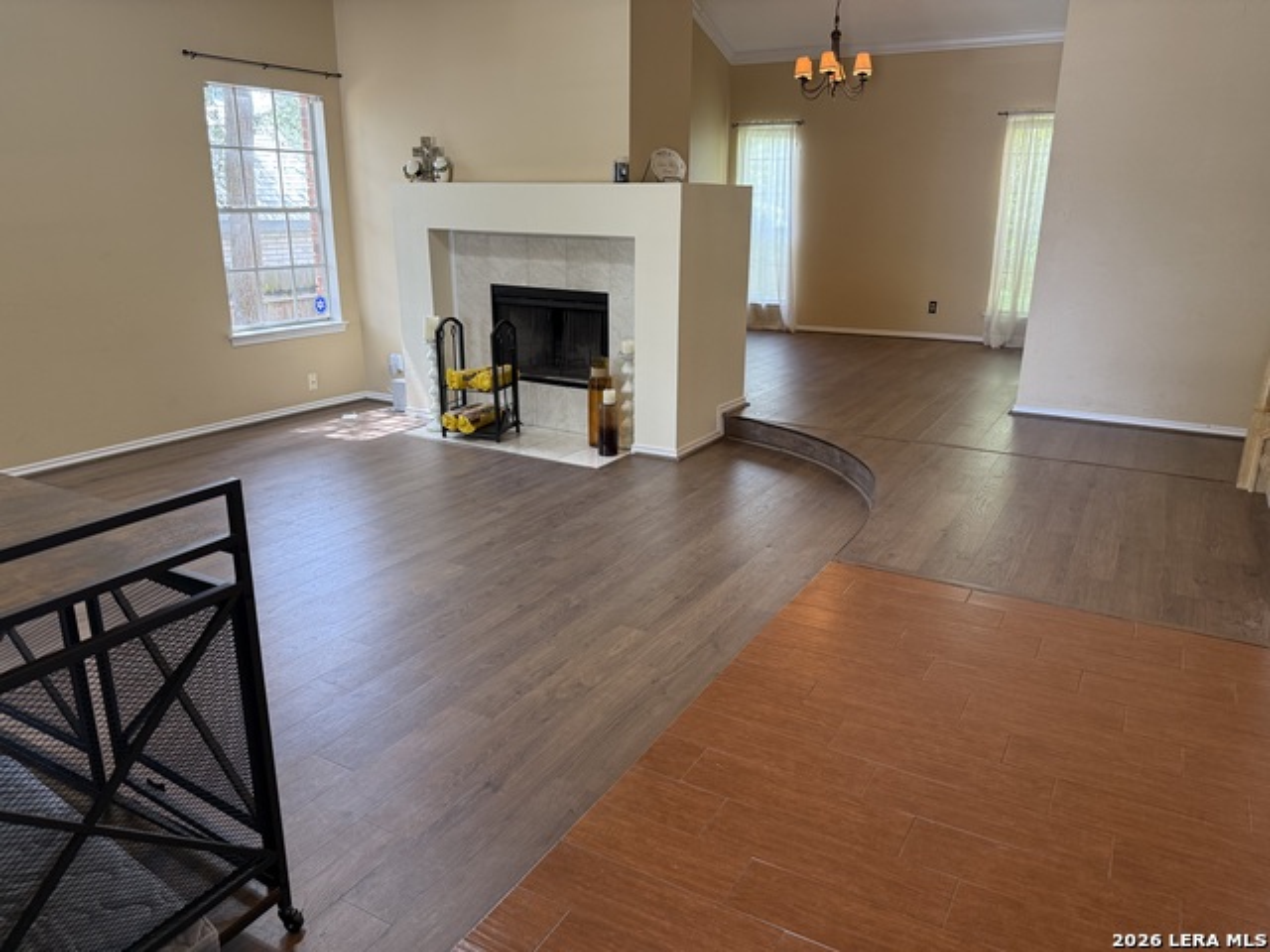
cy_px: 476
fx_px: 881
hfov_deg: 71.6
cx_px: 635
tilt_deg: -16.4
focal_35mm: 24
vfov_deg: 56.8
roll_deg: -0.4
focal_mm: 6.76
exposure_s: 1/60
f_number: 1.78
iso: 160
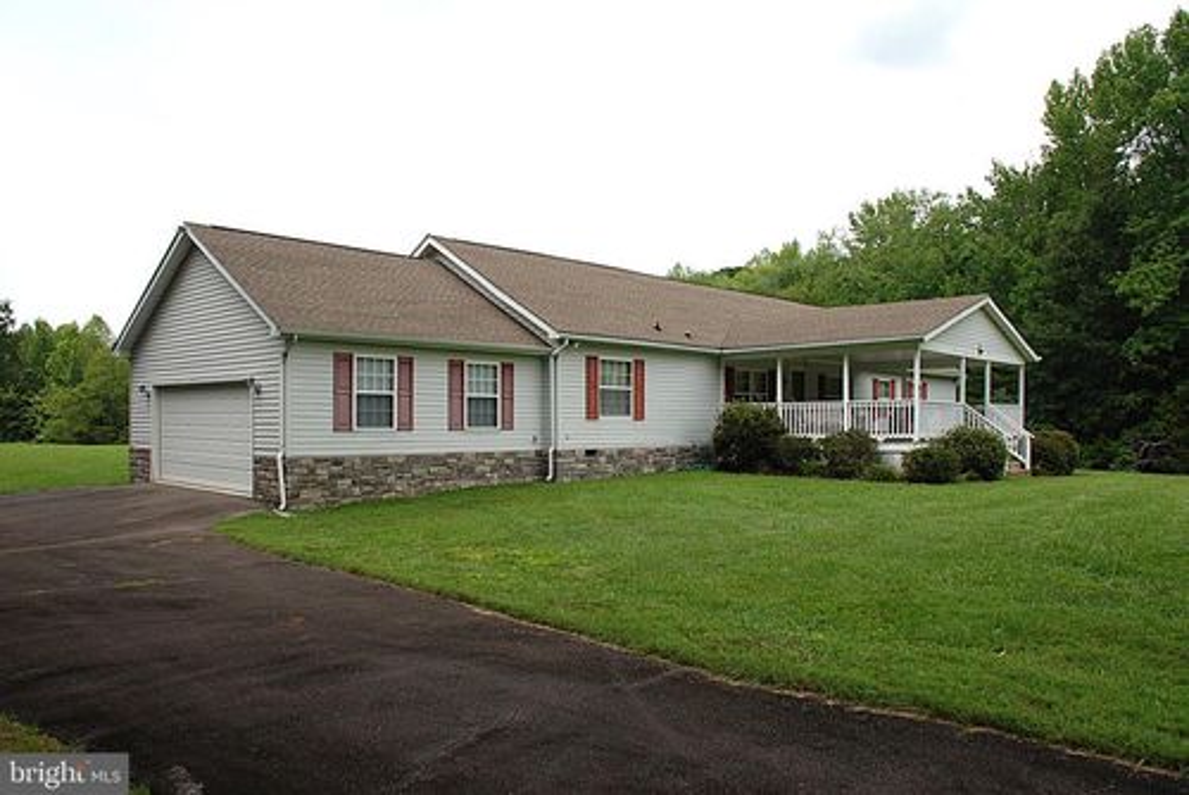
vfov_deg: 48.0
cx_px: 594
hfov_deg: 67.4
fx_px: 892
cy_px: 398
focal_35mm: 27
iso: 100
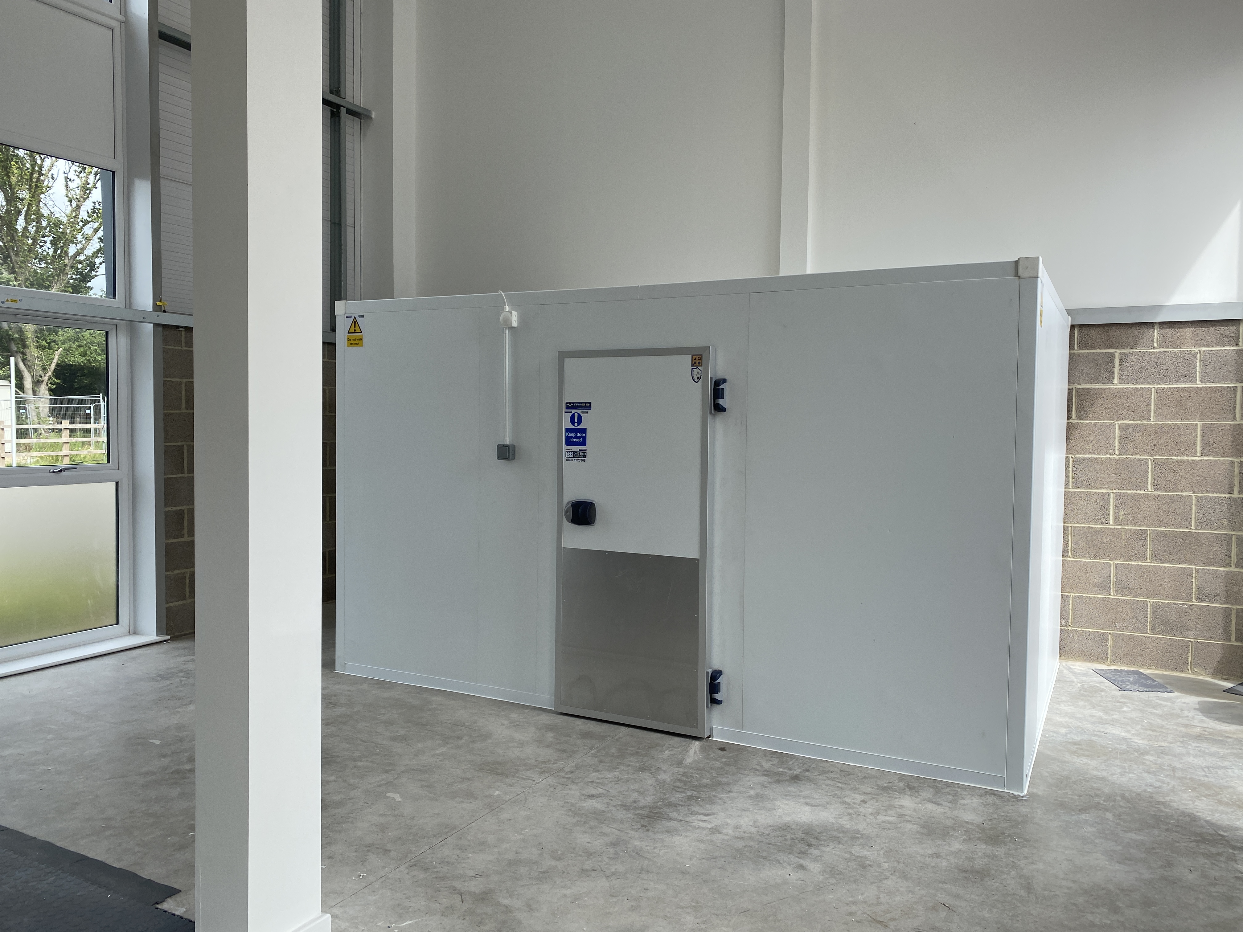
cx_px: 622
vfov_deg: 53.1
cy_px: 466
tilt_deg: -2.6
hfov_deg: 67.3
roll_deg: -1.1
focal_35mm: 26
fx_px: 934
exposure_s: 1/1034
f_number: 1.8
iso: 32
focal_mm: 4.25
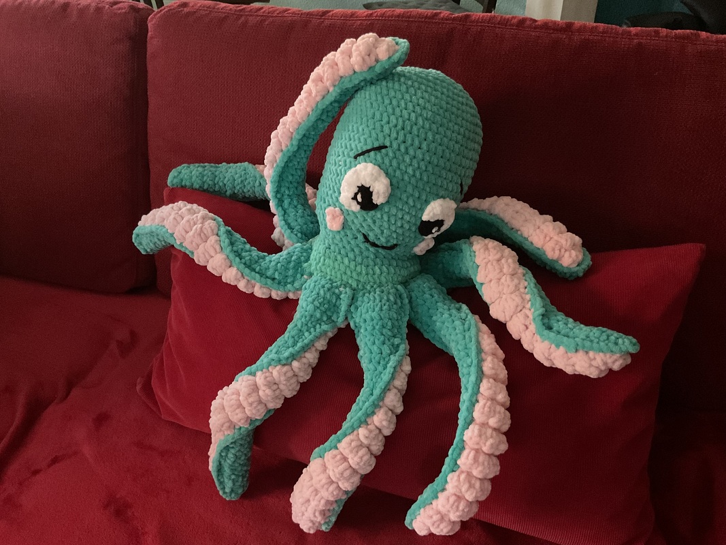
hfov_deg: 61.7
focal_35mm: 29
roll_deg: -0.5
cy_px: 272
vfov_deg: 48.2
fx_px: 608
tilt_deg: -36.6
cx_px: 363
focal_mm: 3
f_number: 1.8
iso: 500
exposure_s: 1/20
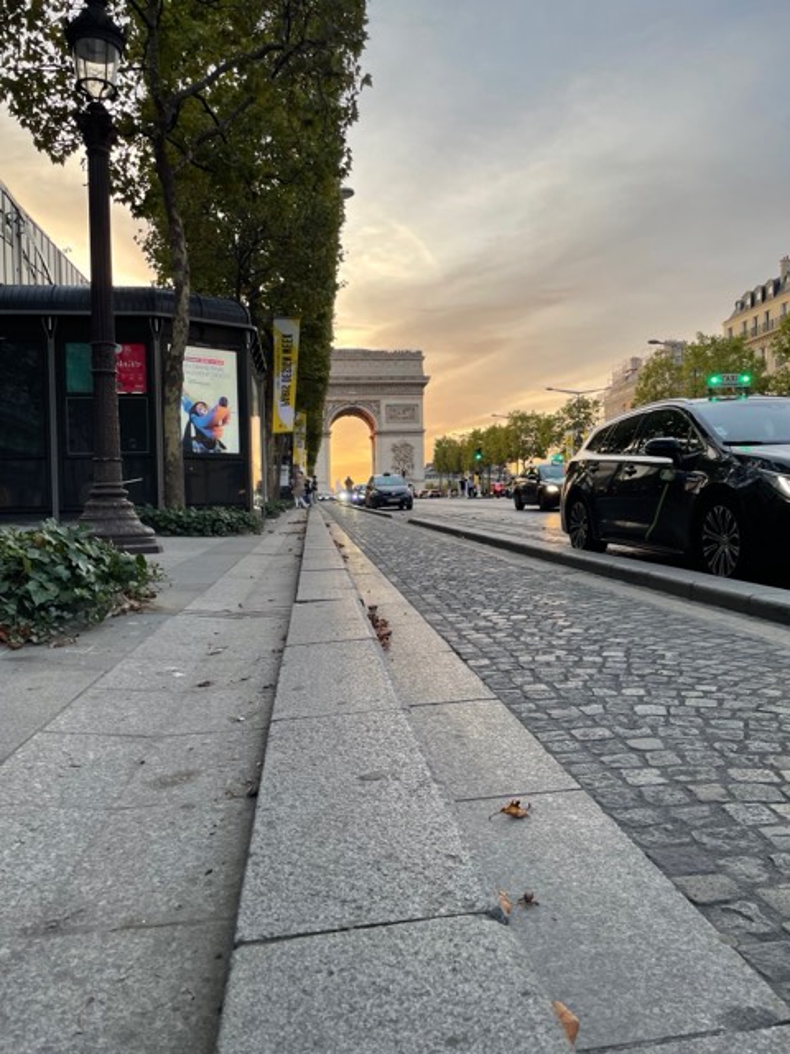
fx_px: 791
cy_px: 527
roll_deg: +0.7
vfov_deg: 67.3
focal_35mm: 26
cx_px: 395
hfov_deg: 53.1
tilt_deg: +0.0
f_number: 1.6
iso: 32
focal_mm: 4.2
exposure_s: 1/98
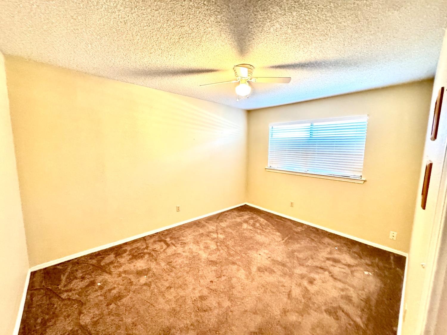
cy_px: 168
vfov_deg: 85.7
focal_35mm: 14
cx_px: 224
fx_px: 181
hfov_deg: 102.1
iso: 1000
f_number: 2.2
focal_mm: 2.22
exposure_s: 1/60
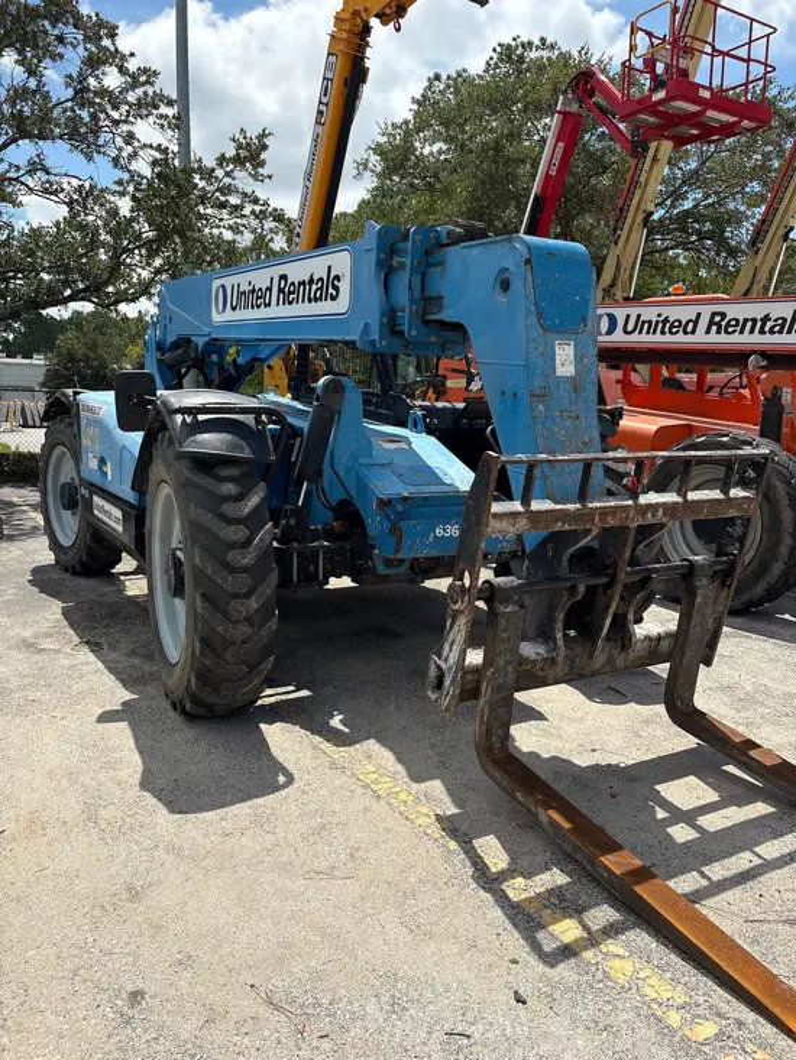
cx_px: 398
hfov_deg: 53.1
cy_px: 530
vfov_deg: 67.3
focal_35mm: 26
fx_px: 797
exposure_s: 1/4065
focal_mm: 5.96
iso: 50
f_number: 1.6
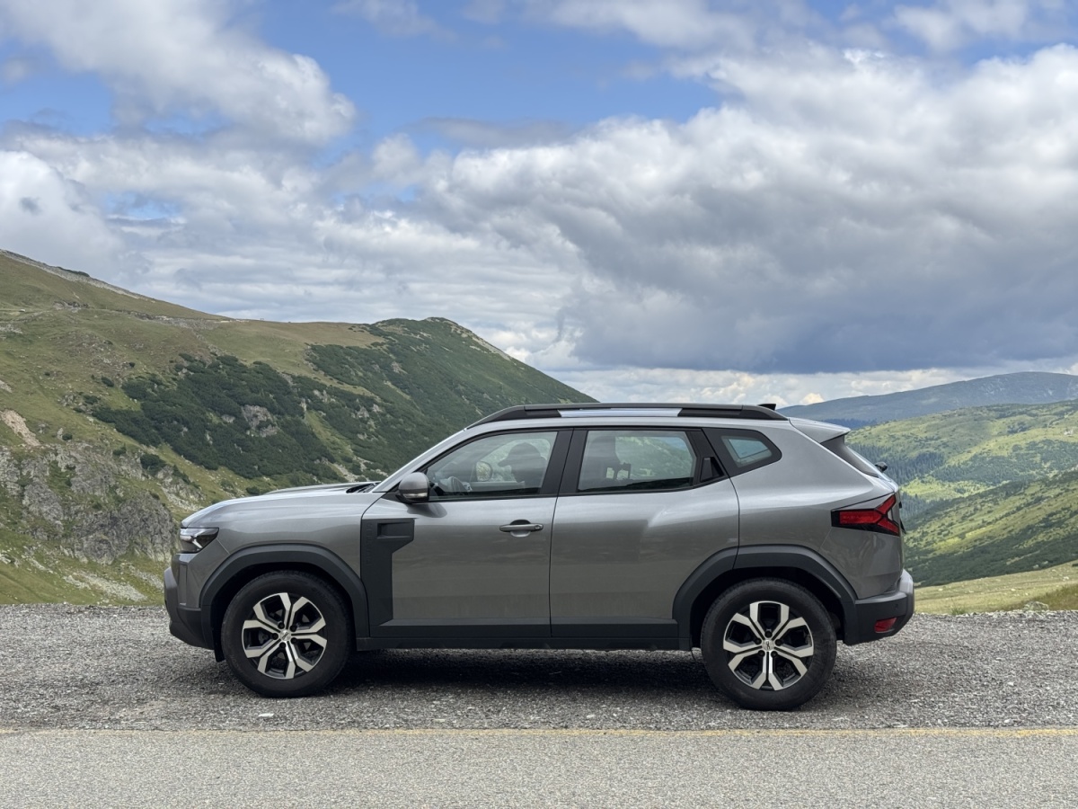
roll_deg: -2.2
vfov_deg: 30.3
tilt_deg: +0.1
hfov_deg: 39.7
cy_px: 404
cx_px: 539
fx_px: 1495
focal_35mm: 48
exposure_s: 1/2513
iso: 64
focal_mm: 6.76
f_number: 1.78
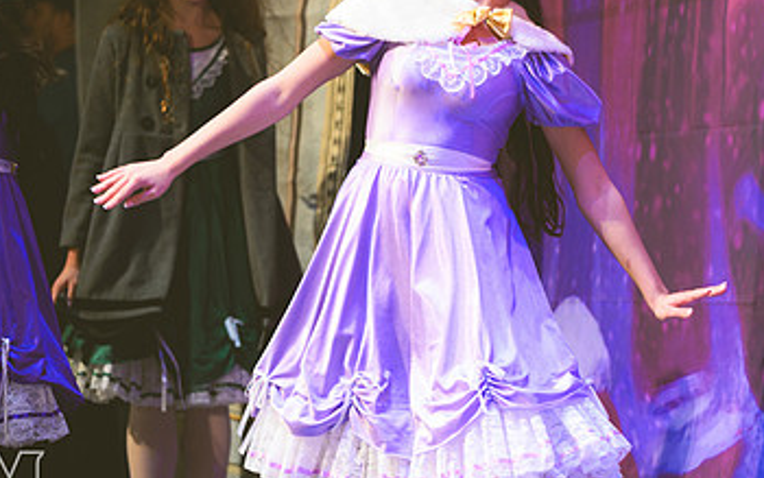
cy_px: 151
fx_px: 5103
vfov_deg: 5.4
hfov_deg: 8.6
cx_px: 530
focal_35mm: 245
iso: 2000
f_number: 2.8
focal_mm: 145
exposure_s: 1/250
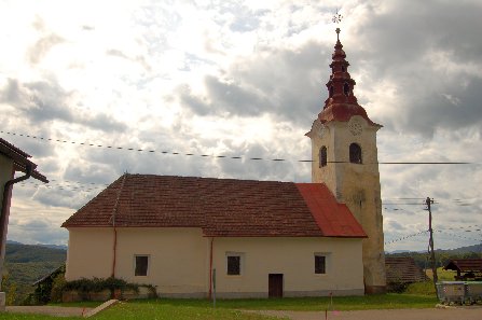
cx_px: 241
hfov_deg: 57.3
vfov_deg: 39.9
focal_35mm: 33
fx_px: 441
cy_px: 160
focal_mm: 22
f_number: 10
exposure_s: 1/500
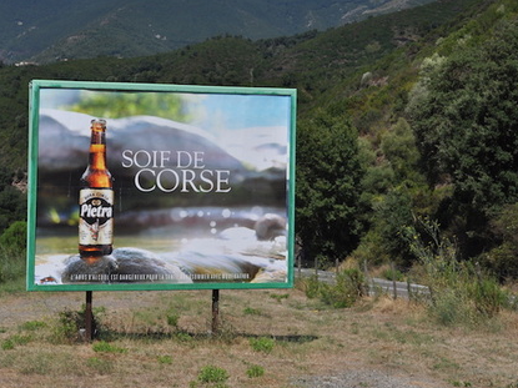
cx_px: 187
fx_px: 898
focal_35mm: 60
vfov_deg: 24.2
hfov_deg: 32.0
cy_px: 116
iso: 320
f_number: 13
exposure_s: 1/500
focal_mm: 24
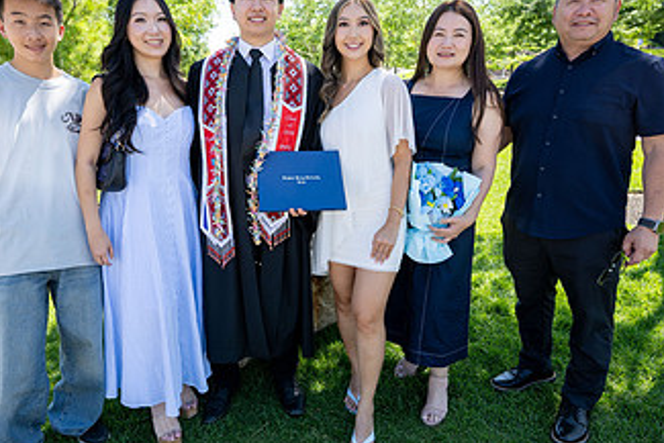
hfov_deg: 71.3
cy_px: 211
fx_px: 461
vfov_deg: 51.3
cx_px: 296
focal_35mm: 25
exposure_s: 1/320
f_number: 4
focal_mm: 14
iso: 100
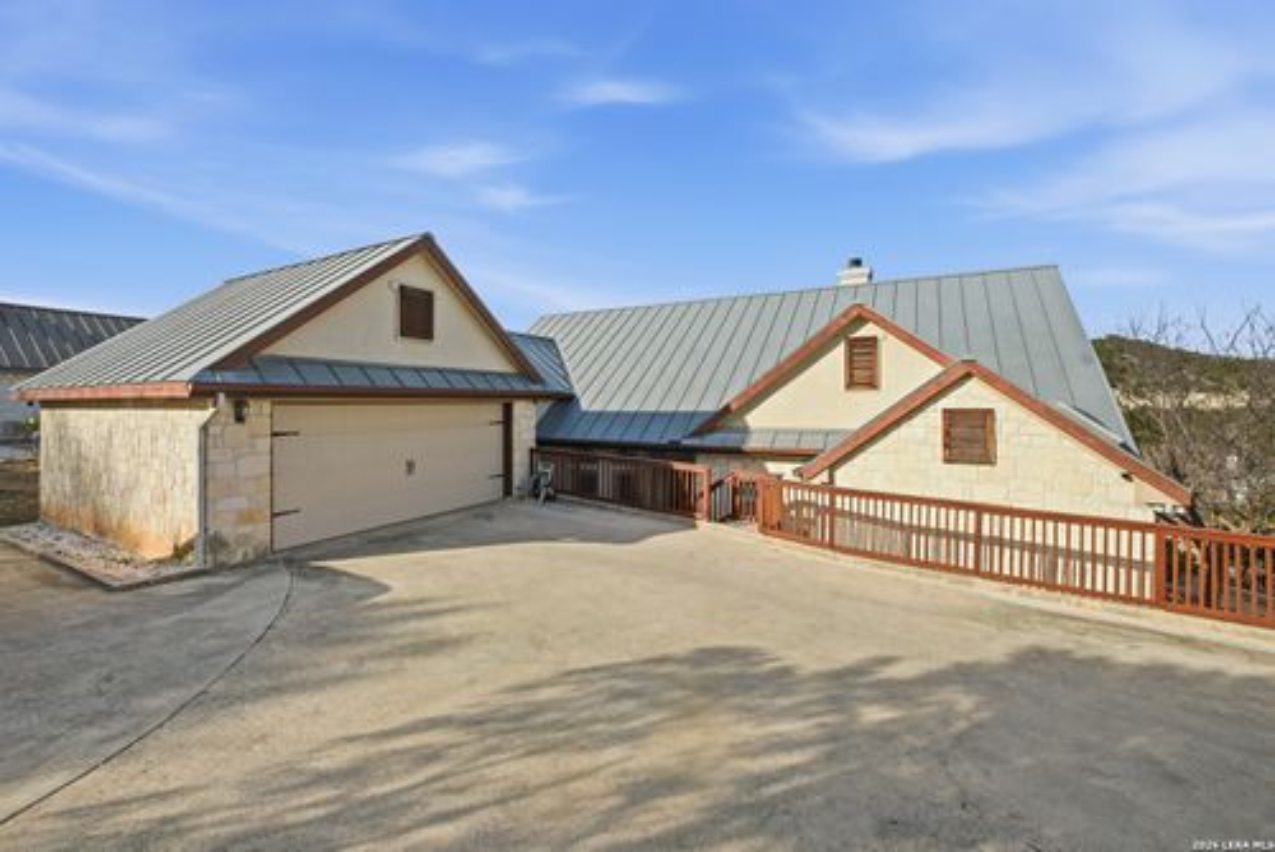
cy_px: 426
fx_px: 461
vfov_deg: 85.5
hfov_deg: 108.3
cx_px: 638
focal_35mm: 13
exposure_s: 1/400
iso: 200
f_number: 16
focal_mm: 9
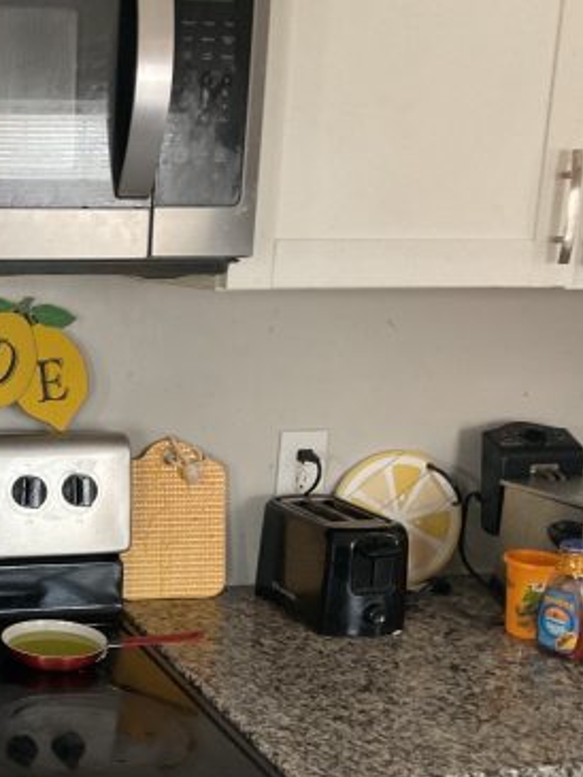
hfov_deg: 25.5
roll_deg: -1.3
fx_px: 1189
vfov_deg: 35.8
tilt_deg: -13.9
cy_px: 515
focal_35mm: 53
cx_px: -63
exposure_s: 1/60
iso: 125
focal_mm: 3
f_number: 1.8
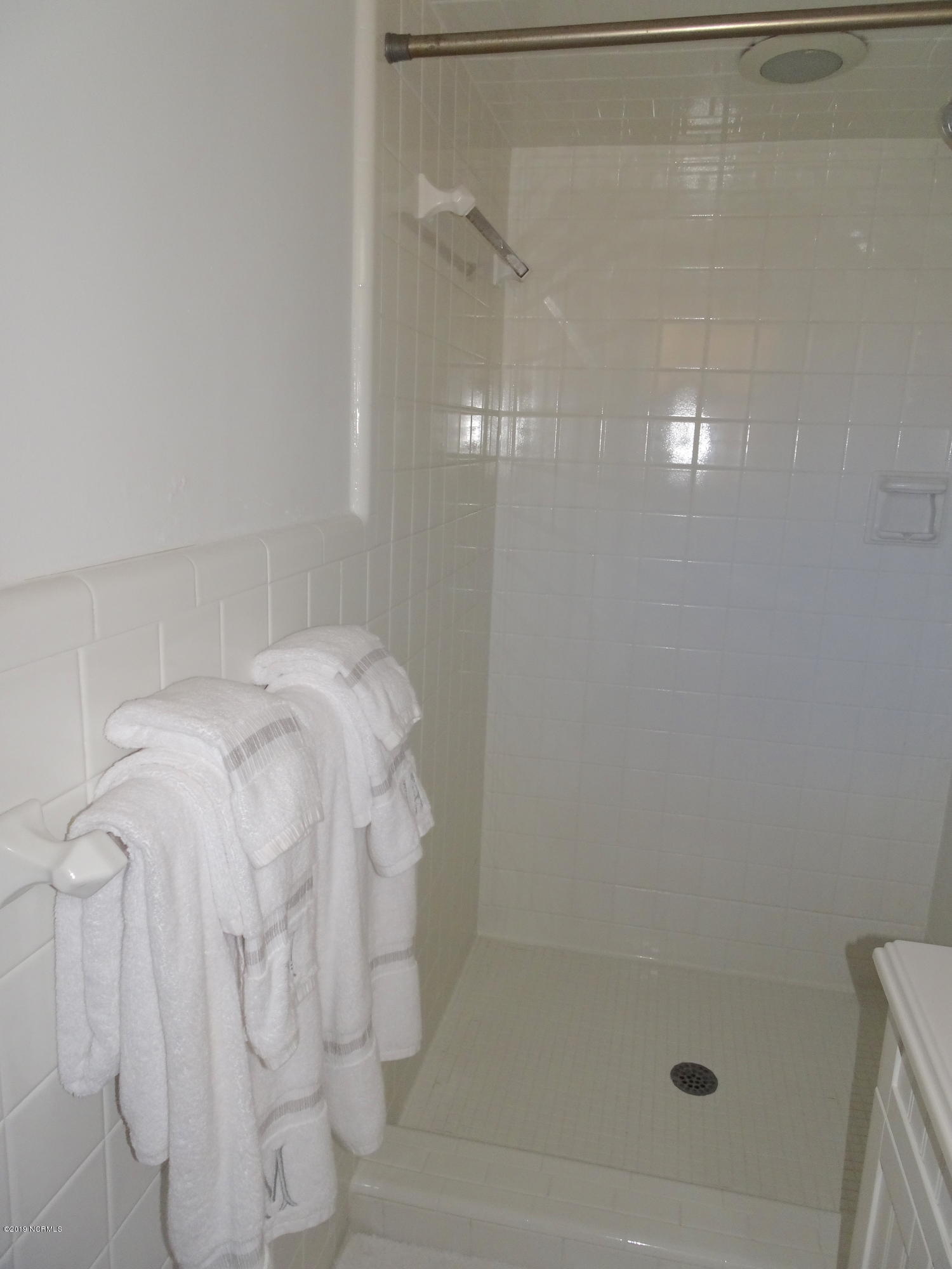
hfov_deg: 56.8
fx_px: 880
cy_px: 634
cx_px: 476
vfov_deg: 71.6
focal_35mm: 24
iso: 200
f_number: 3.5
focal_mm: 4.1
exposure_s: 1/30
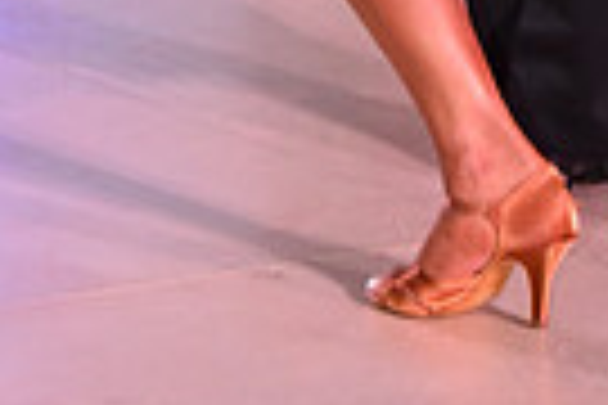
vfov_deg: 3.1
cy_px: -684
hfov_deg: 4.8
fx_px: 7279
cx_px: 687
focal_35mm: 431
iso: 2500
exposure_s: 1/250
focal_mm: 100
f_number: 6.3
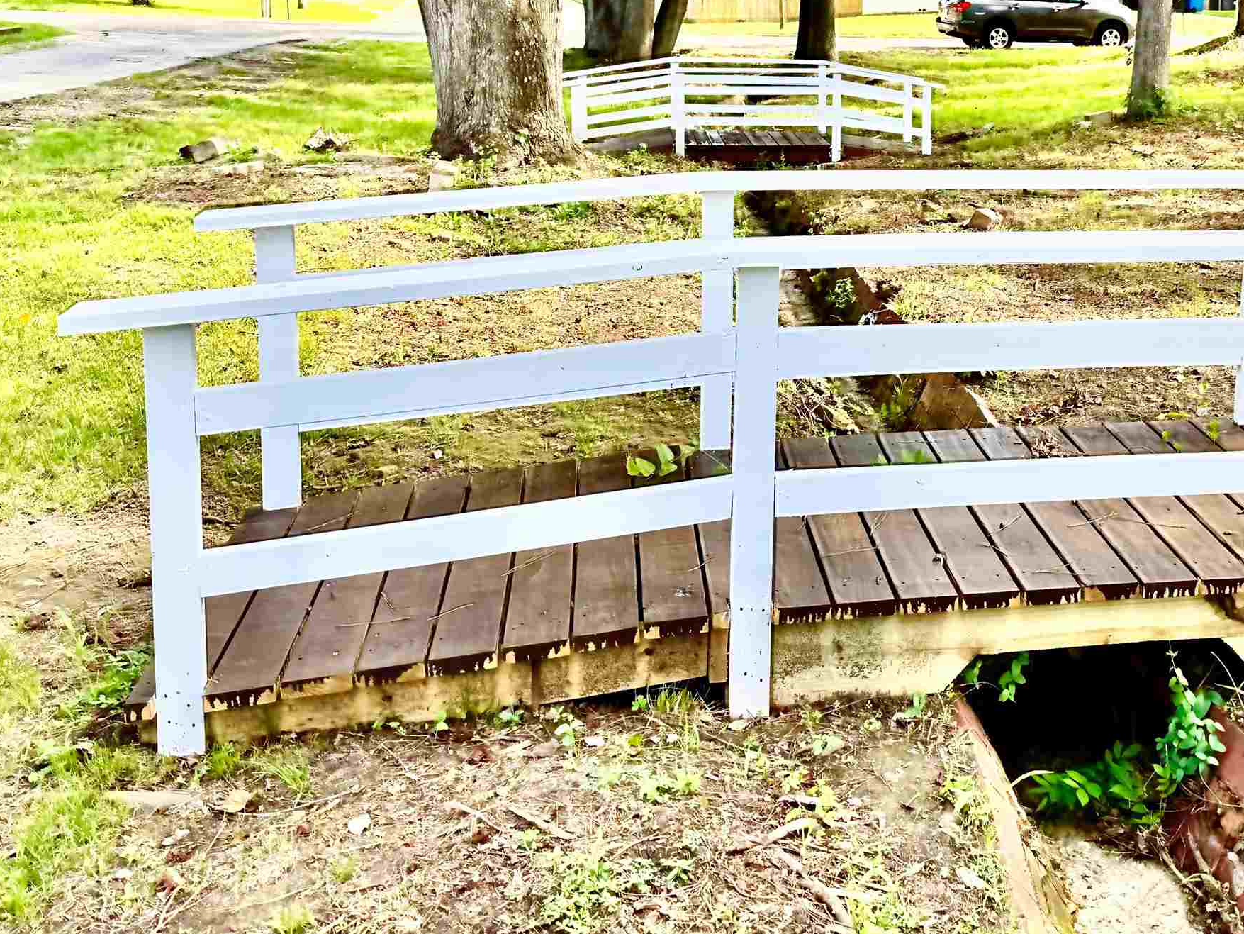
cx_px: 972
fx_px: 1510
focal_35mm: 42
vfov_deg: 33.4
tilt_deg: -9.4
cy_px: 189
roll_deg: -2.2
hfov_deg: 43.0
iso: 80
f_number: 1.78
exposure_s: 1/1076
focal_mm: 6.76
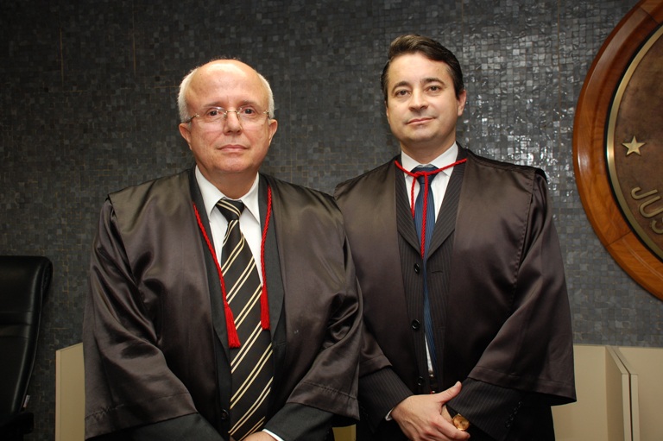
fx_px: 718
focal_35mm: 39
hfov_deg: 49.6
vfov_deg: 34.2
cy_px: 220
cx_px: 332
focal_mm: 26
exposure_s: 1/60
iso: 400
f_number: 4
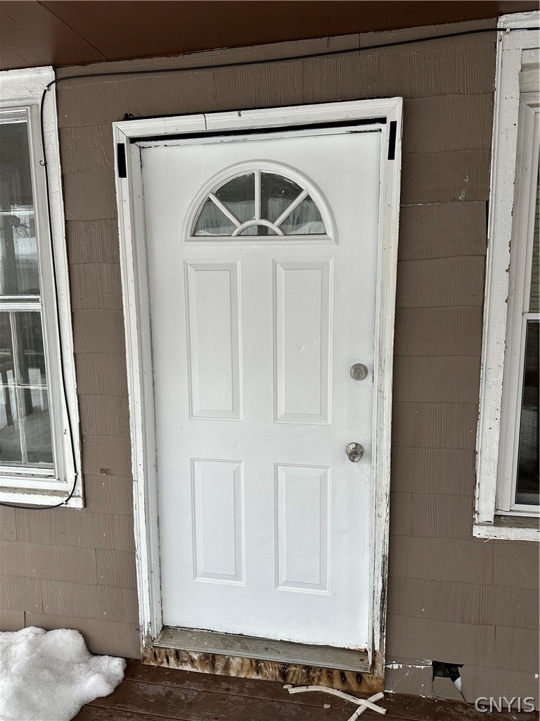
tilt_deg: -6.9
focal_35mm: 24
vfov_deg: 71.6
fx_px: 499
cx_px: 270
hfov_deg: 56.8
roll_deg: +1.2
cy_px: 360
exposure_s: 1/454
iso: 80
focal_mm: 6.86
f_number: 1.78
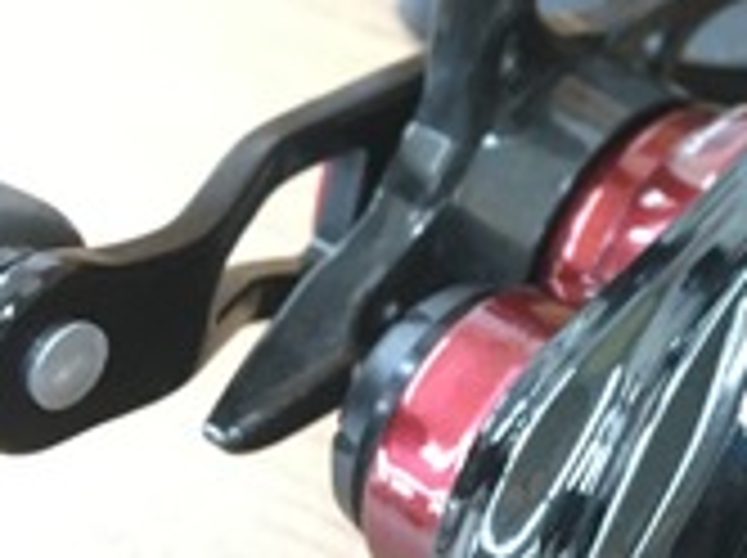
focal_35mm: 112
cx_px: 1044
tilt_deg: -46.7
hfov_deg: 16.4
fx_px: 2413
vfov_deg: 13.2
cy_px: 342
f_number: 2.2
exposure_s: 1/24
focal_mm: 4.15
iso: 200
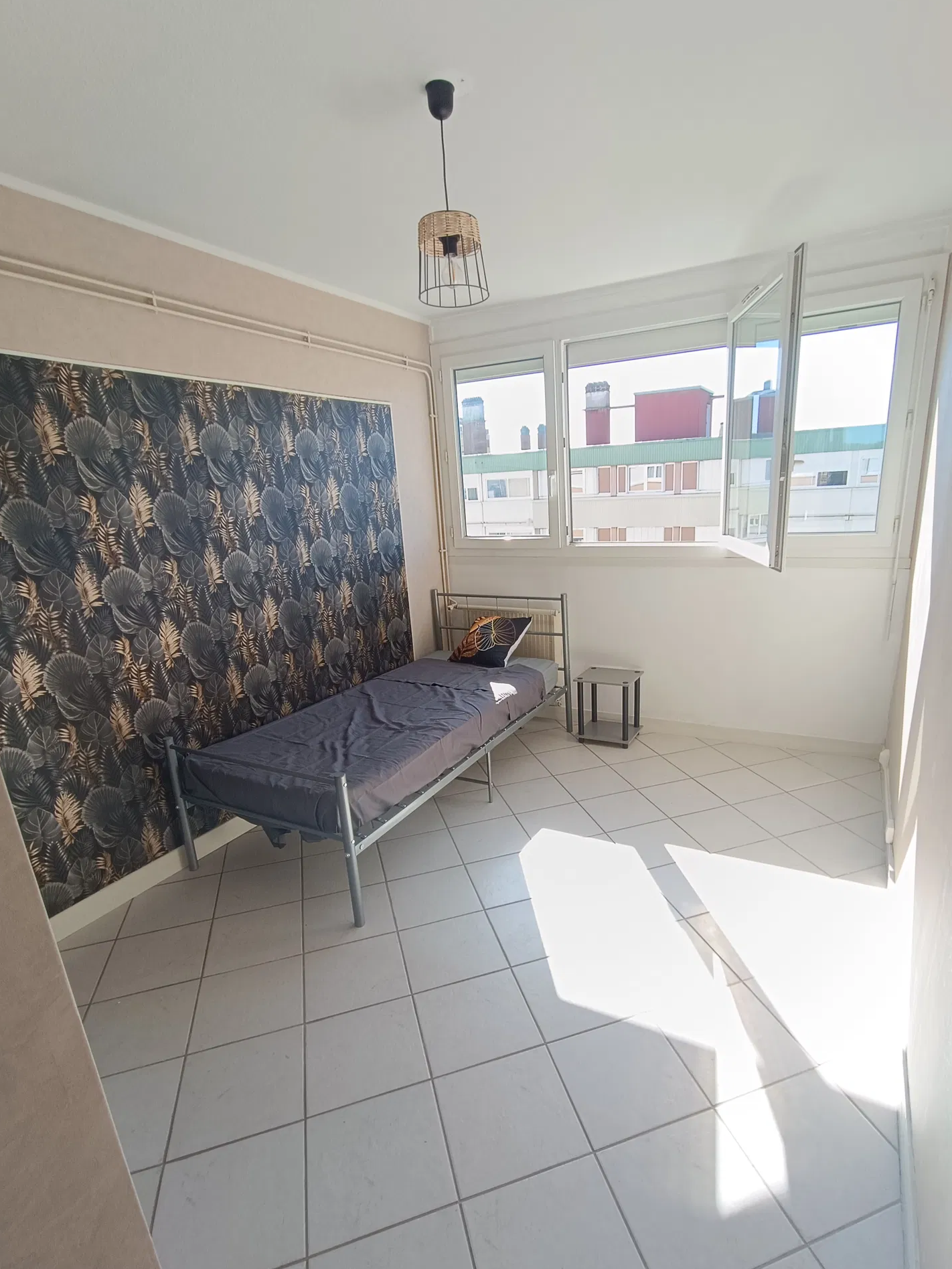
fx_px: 660
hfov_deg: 71.5
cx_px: 501
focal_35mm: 18
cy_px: 694
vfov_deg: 87.5
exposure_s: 1/130
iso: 50
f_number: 2.2
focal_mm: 1.66
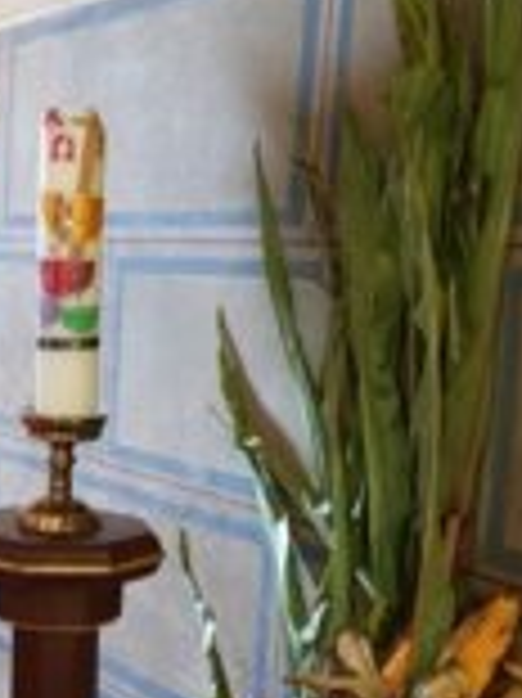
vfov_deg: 28.6
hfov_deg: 20.9
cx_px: -45
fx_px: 1349
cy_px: 509
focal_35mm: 67
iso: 250
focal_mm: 4.3
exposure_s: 1/14
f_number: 1.7
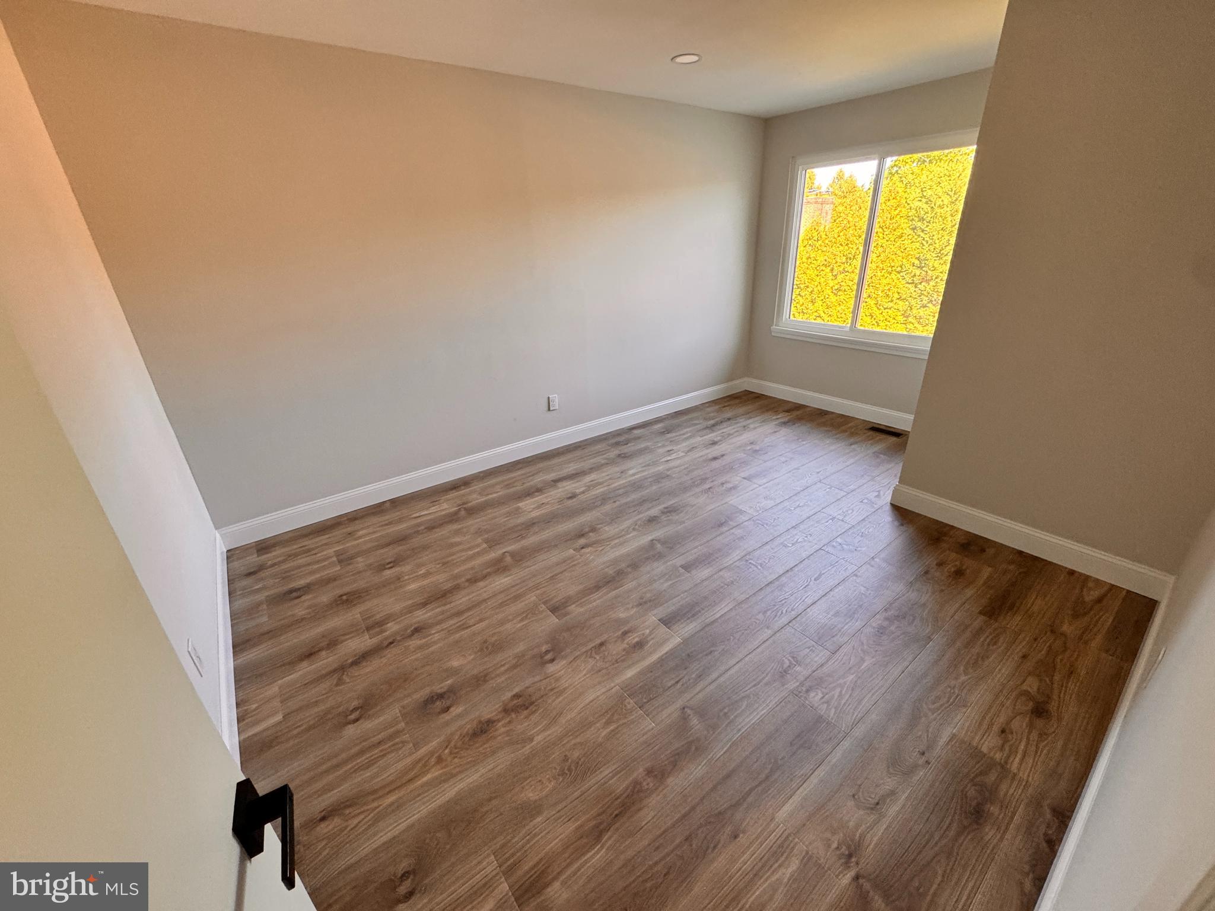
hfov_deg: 102.1
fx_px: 491
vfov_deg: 85.7
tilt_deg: -23.9
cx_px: 608
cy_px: 456
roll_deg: +2.1
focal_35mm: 14
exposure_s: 1/99
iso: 250
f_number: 2.2
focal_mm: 2.22
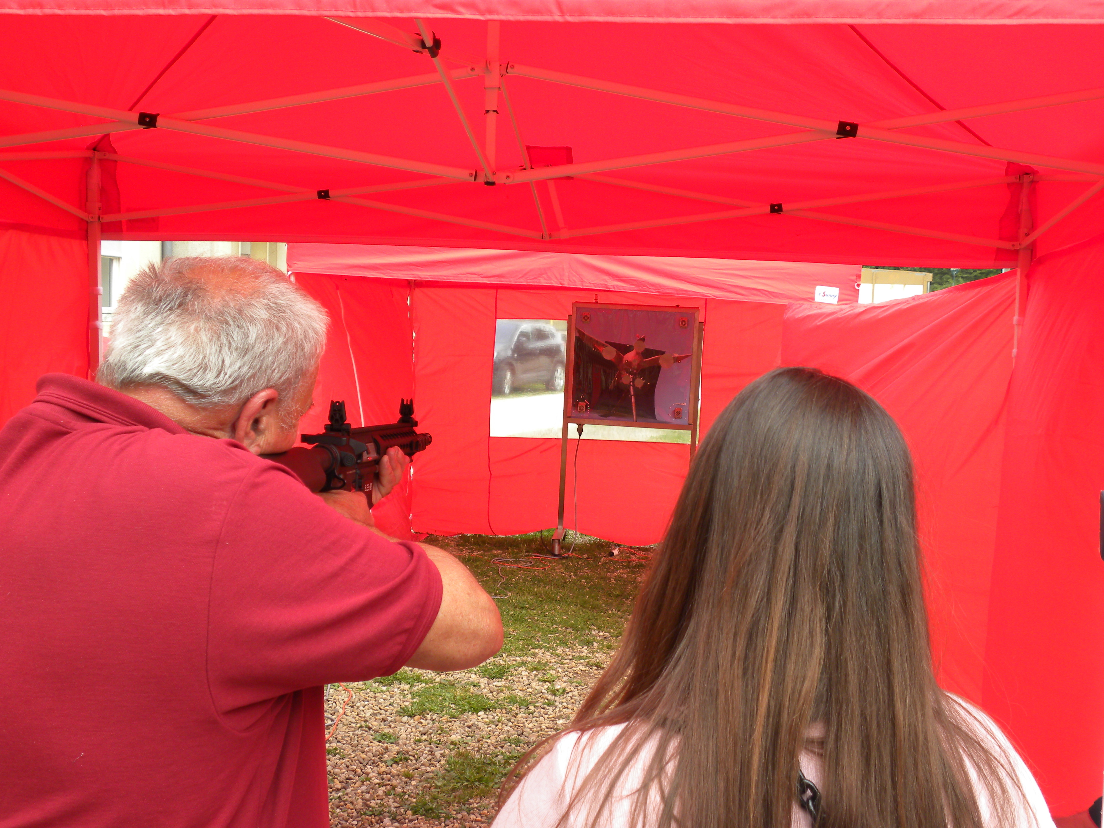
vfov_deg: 35.1
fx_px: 1308
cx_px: 552
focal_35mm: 41
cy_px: 414
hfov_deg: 45.8
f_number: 3.5
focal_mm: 7.3
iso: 64
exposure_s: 1/122
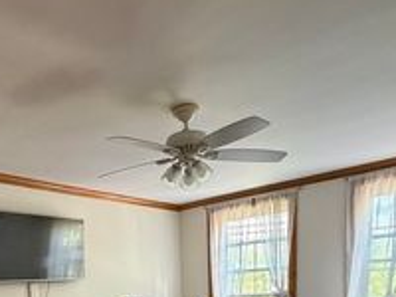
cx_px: 115
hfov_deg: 51.1
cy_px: 347
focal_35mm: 35
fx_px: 400
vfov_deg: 33.8
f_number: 2.2
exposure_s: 1/60
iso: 500
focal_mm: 2.22
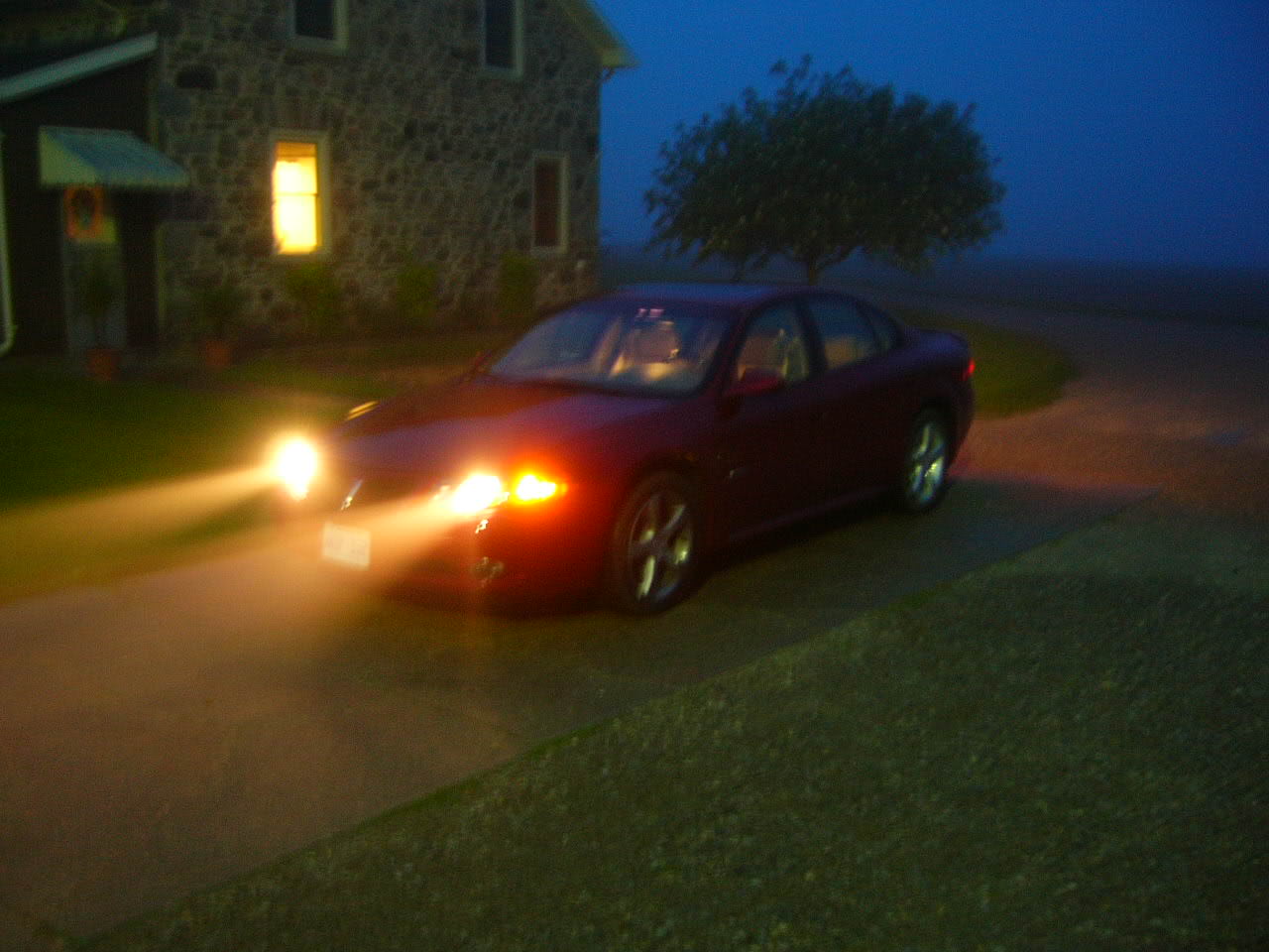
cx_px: 634
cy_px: 476
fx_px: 1283
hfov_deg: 52.6
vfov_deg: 40.7
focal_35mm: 35
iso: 100
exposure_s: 4
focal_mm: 5.8
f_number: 2.8
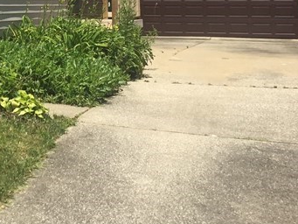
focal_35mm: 87
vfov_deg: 16.1
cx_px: -132
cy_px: -64
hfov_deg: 19.9
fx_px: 749
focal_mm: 4.15
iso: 32
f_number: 2.2
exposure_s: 1/2198
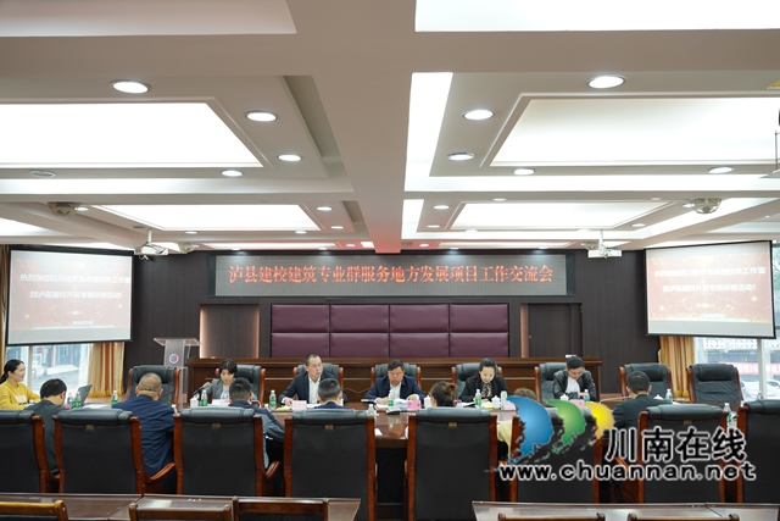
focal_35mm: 31
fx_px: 665
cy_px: 260
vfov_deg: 42.7
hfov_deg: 60.8
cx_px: 390
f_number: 4.5
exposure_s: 1/30
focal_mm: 30.7
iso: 1000
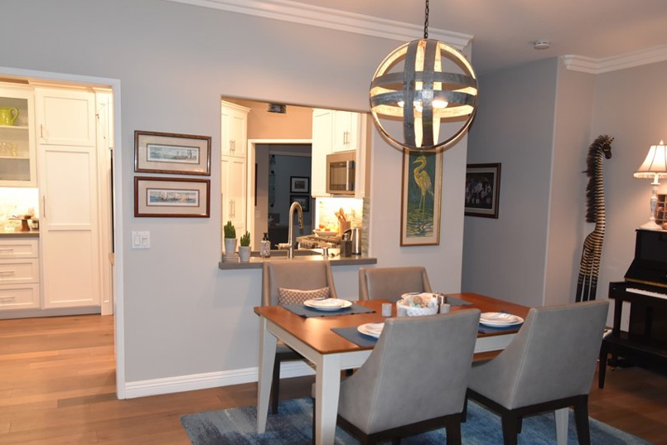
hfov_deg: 64.3
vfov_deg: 45.4
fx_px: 531
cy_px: 256
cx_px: 341
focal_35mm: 29
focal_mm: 15
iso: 800
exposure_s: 1/60
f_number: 3.2
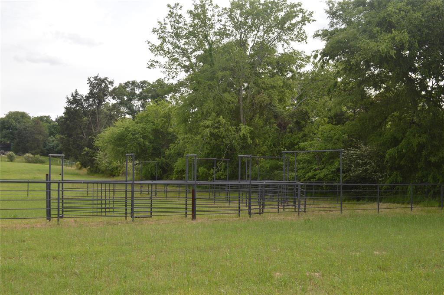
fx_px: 406
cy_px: 148
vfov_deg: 39.9
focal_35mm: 33
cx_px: 222
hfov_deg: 57.3
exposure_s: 1/60
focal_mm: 22
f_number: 8
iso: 125
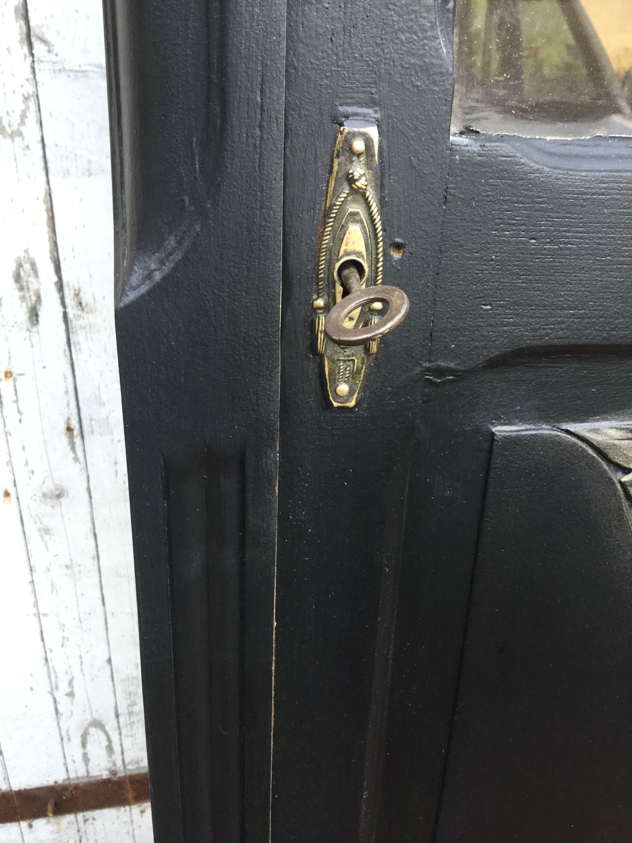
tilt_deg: -26.6
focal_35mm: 31
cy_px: 422
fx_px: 755
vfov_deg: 58.4
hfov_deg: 45.4
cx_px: 316
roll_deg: -3.0
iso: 32
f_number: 2.4
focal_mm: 3.3
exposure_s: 1/33
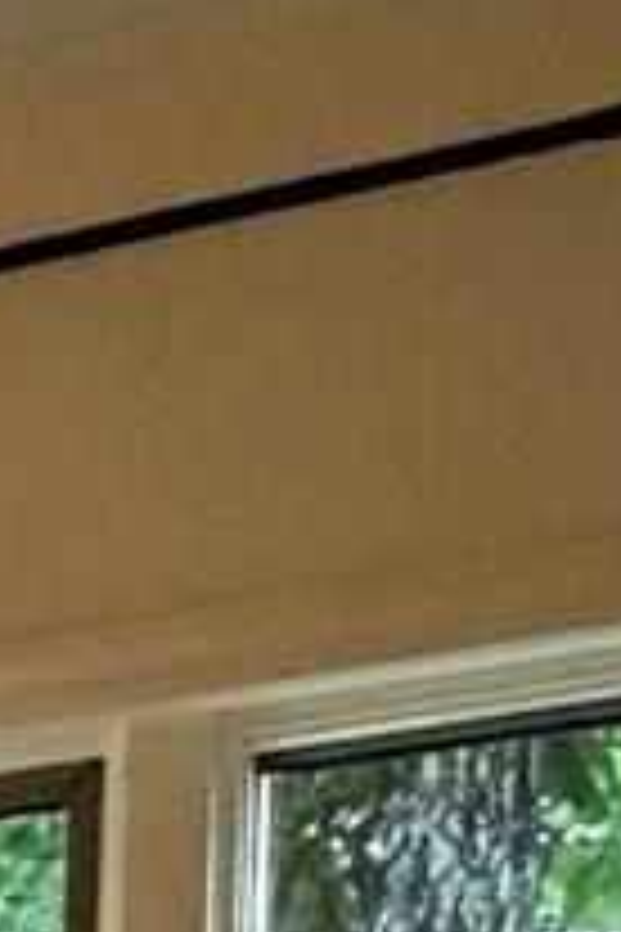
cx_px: -2205
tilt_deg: -4.4
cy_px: 2121
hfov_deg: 6.6
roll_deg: +0.8
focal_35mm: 144
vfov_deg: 11.9
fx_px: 3726
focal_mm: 2.22
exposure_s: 1/60
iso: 1000
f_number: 2.2
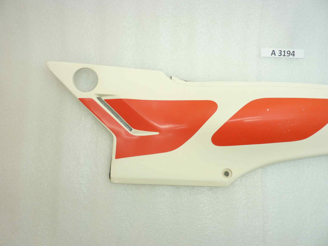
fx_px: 237
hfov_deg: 69.4
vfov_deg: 54.9
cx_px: 164
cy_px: 123
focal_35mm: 25
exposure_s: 1/15
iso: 80
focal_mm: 4.1
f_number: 3.3
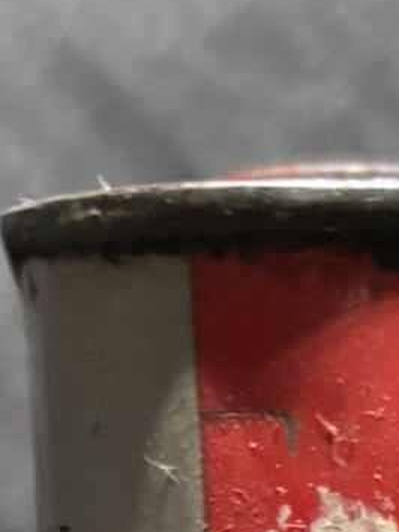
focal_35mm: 150
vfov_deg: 11.1
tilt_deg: -18.1
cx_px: 588
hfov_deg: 9.6
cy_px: 1272
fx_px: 2307
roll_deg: +1.7
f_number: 1.6
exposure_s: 1/30
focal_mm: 5.96
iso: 500
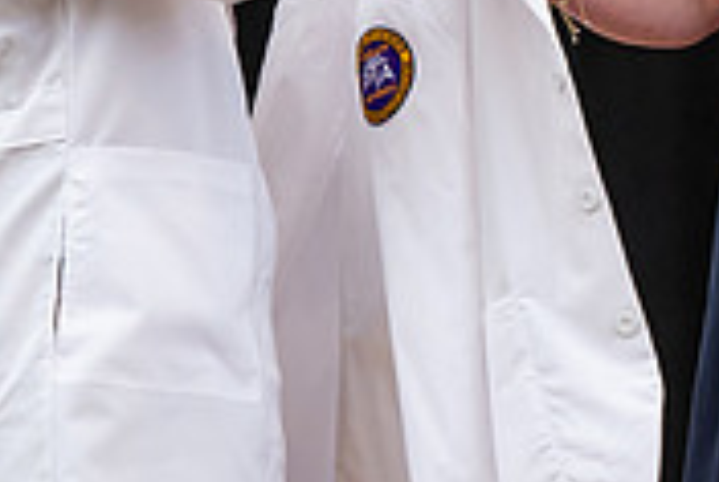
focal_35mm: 362
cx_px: 690
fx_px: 7242
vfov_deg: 3.8
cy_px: -59
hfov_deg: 5.7
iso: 1600
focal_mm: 110
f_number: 3.5
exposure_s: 1/200
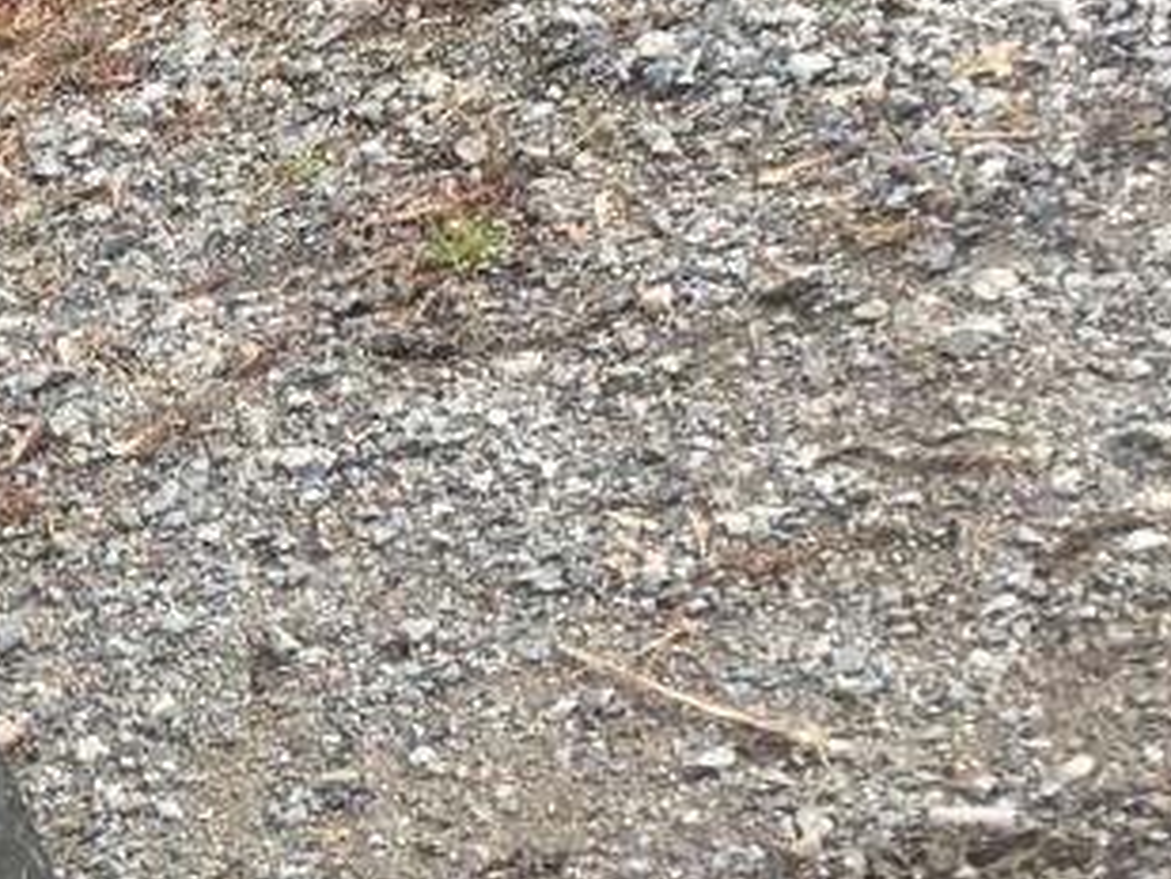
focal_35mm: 120
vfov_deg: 12.3
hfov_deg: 15.2
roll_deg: +27.8
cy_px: 587
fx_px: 4061
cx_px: -565
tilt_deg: -29.8
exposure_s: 1/286
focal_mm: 4.15
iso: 25
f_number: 2.2
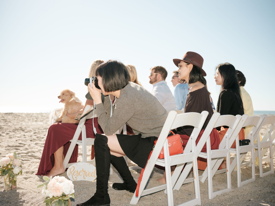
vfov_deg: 36.0
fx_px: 318
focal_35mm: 40
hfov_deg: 46.8
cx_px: 138
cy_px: 103
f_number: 4
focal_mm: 50
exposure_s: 1/2000
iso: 400
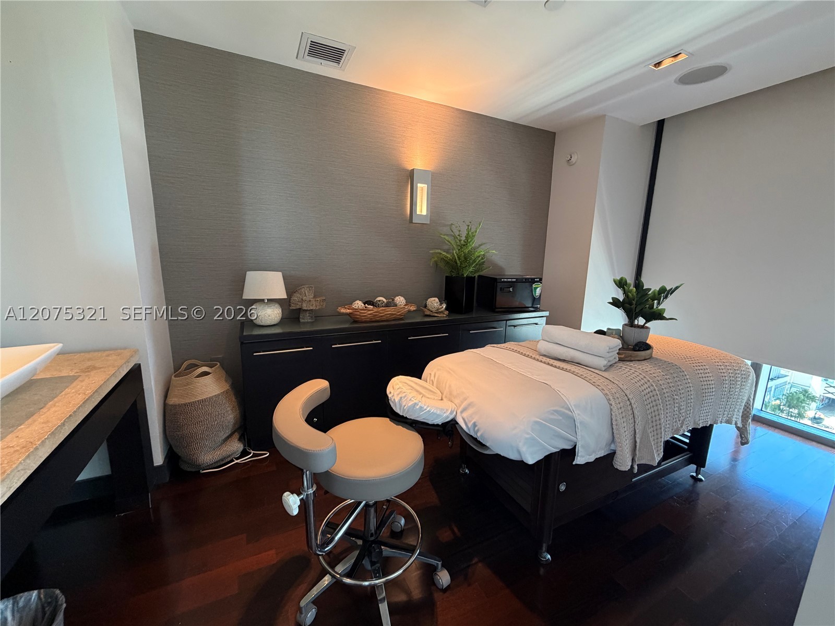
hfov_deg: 102.1
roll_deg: -1.5
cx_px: 418
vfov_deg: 85.7
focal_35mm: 14
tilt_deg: -6.8
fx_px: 338
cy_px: 313
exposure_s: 1/60
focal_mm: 2.22
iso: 320
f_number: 2.2
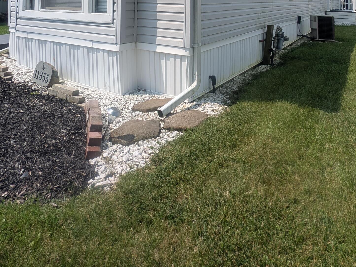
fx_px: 257
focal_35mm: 25
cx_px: 184
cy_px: -11
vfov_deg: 44.8
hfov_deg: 69.4
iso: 42
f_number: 1.95
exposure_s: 1/1692
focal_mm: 2.23
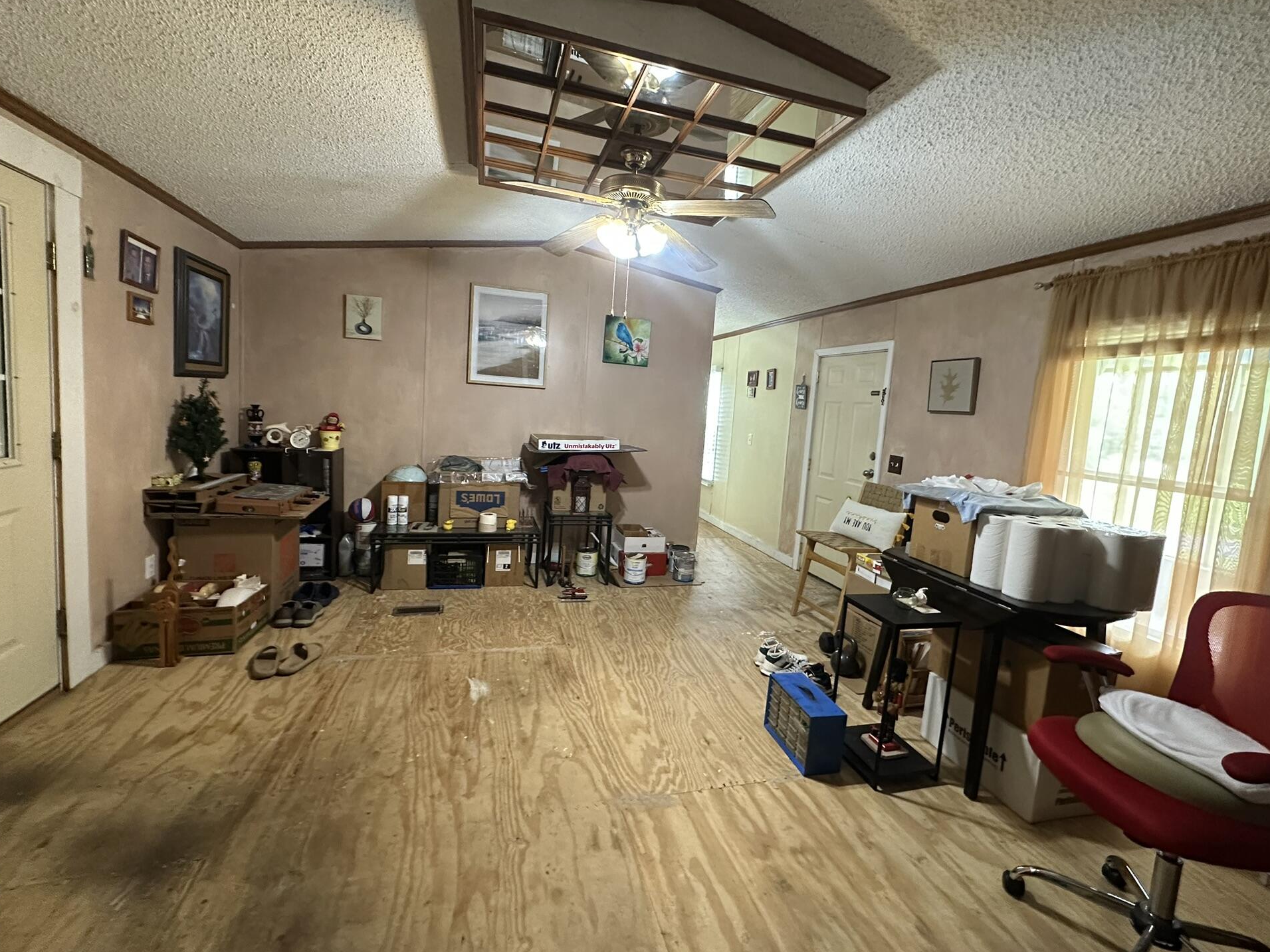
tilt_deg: -5.1
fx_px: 550
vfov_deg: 81.7
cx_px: 639
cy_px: 459
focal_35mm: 15
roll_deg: -4.3
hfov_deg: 98.2
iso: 640
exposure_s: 1/60
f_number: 2.2
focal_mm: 2.22
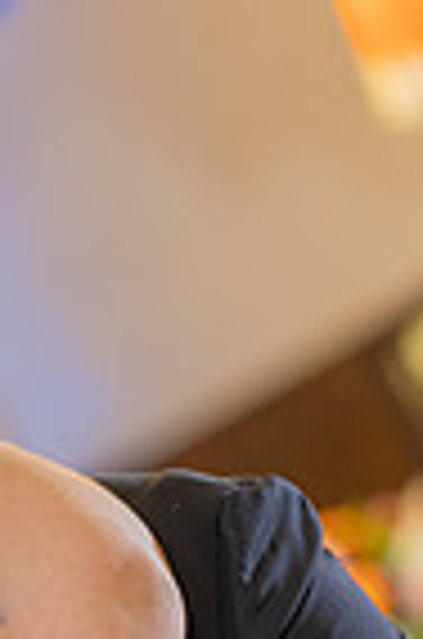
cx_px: -189
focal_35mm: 270
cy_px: 832
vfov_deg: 7.6
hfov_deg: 5.0
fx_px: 4782
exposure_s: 1/80
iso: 800
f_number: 2.2
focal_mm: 85
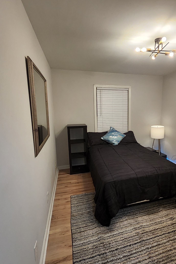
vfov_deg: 86.9
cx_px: 111
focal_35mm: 19
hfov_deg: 63.5
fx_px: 139
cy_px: 134
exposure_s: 1/60
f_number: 2.2
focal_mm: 1.13
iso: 125
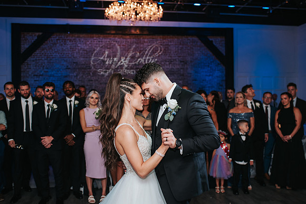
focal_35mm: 37
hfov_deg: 51.4
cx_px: 156
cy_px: 104
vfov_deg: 35.6
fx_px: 318
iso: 1000
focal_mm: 35
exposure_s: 1/200
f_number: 2.8
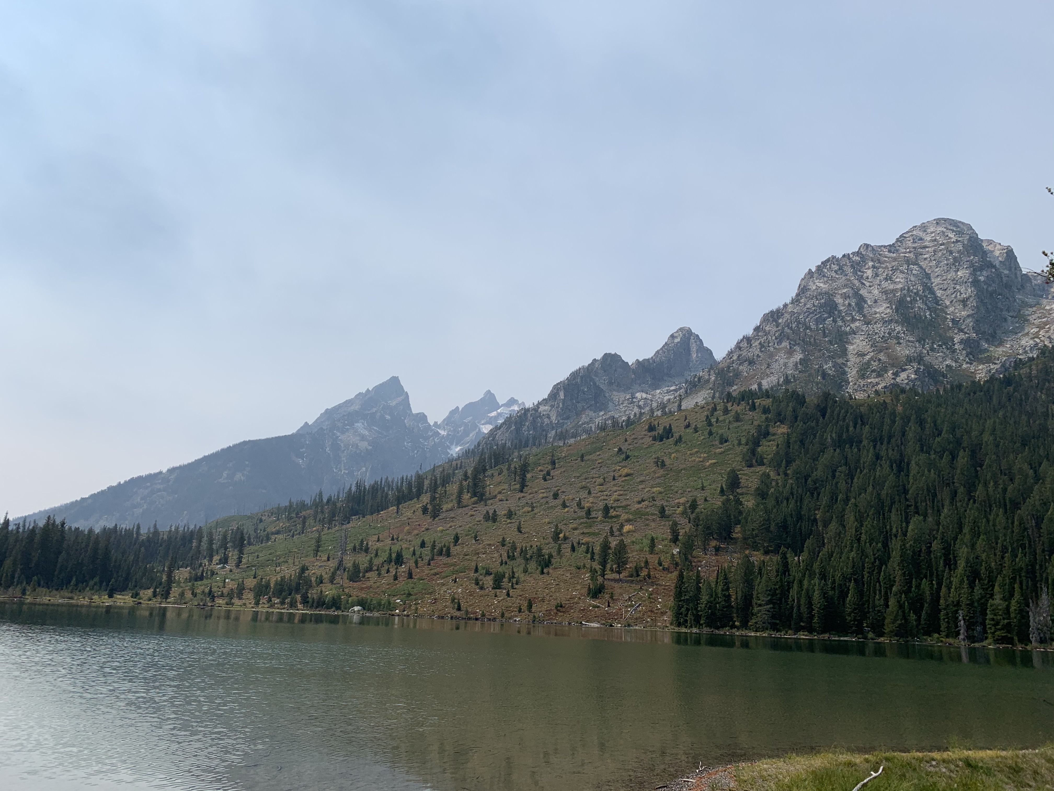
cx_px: 527
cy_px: 396
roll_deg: -4.4
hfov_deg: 67.3
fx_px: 792
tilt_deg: +12.5
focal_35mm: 26
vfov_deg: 53.1
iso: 25
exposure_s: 1/5714
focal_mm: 4.25
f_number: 1.8
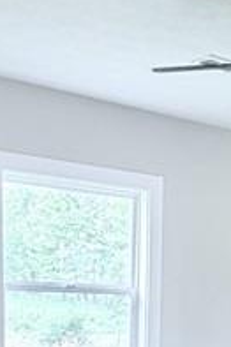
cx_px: 206
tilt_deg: -9.8
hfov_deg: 18.8
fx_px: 685
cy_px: 386
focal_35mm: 71
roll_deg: -2.7
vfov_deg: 26.2
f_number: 2.2
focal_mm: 2.22
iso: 250
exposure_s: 1/120
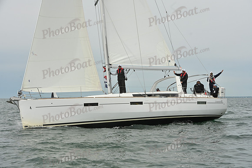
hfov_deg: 28.8
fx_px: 490
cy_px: 84
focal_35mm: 70
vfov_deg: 19.5
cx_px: 126
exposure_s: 1/2000
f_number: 8
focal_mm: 70
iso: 320
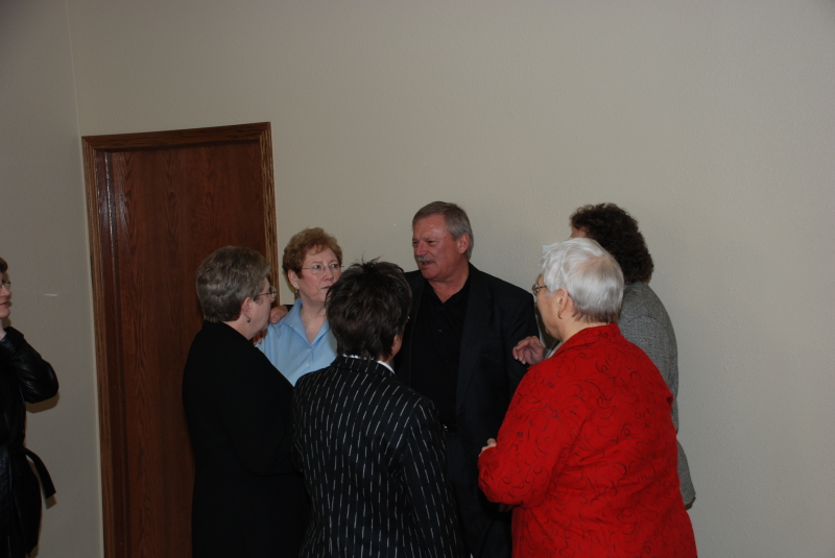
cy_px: 279
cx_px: 418
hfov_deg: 41.1
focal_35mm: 48
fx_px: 1114
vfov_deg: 28.1
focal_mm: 32
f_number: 4.2
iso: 200
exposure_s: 1/60
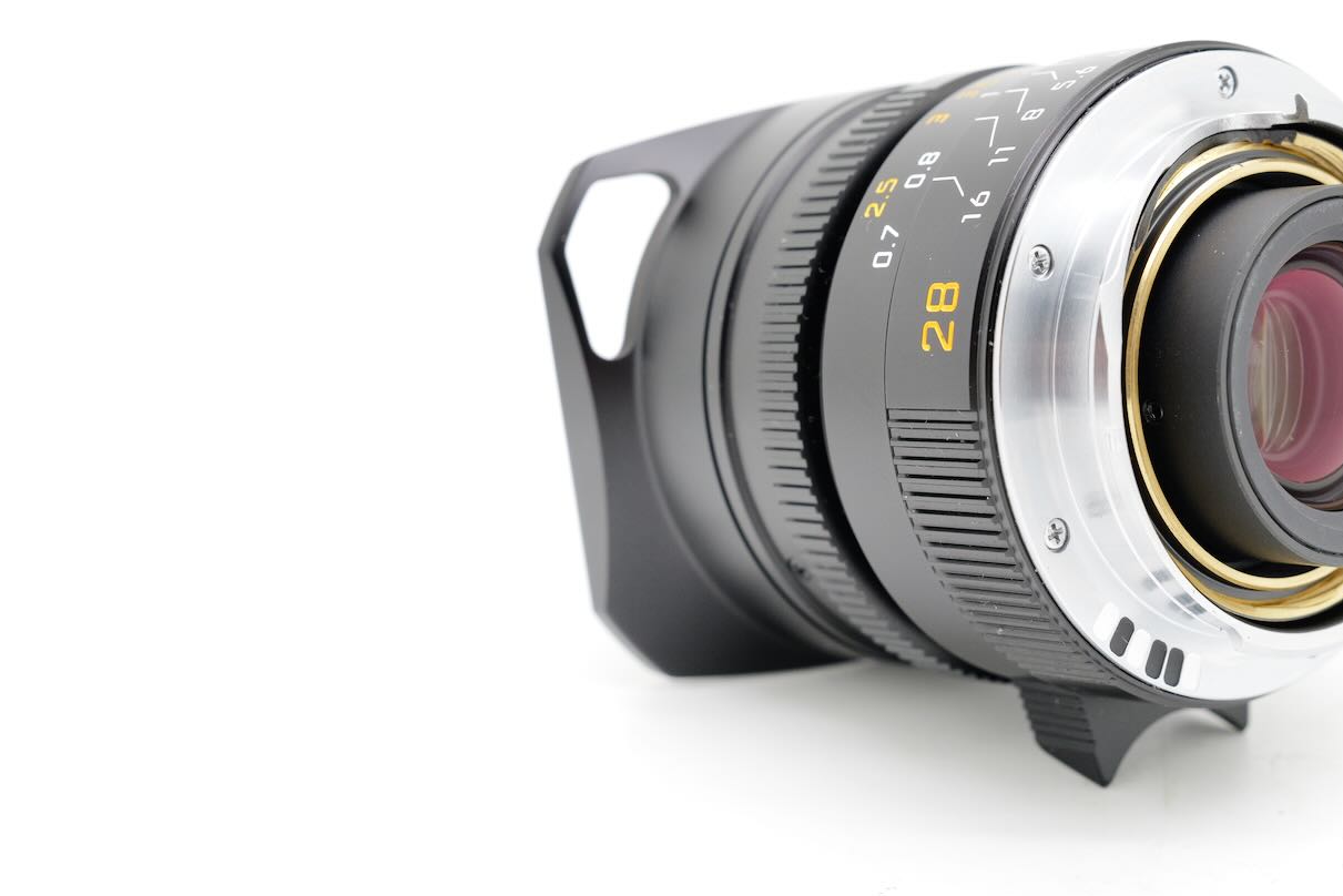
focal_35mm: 71
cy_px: 397
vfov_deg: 19.2
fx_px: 2649
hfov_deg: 27.9
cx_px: 1049
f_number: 9
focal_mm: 43
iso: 800
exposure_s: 1/60
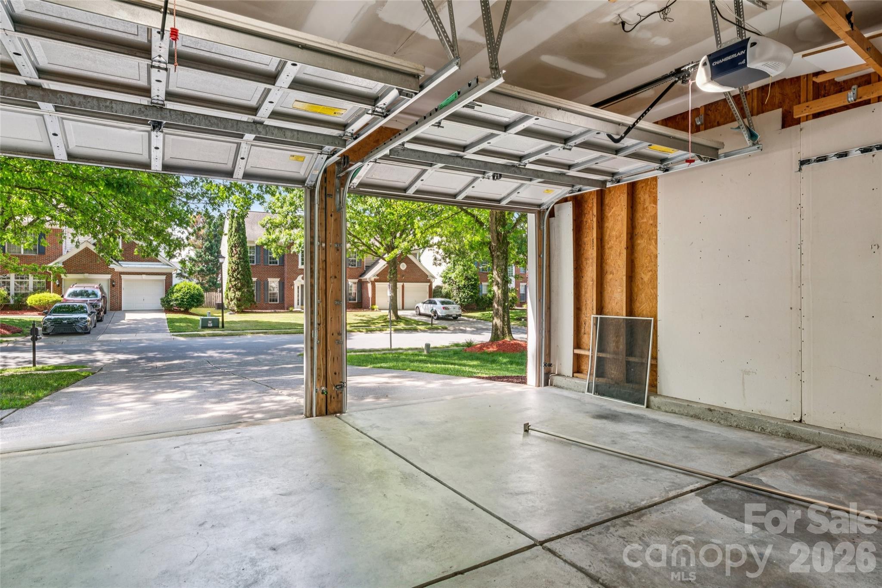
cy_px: 294
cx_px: 441
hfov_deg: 85.4
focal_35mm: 20
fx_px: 478
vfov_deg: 63.2
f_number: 13
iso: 100
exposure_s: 1/6
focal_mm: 19.5
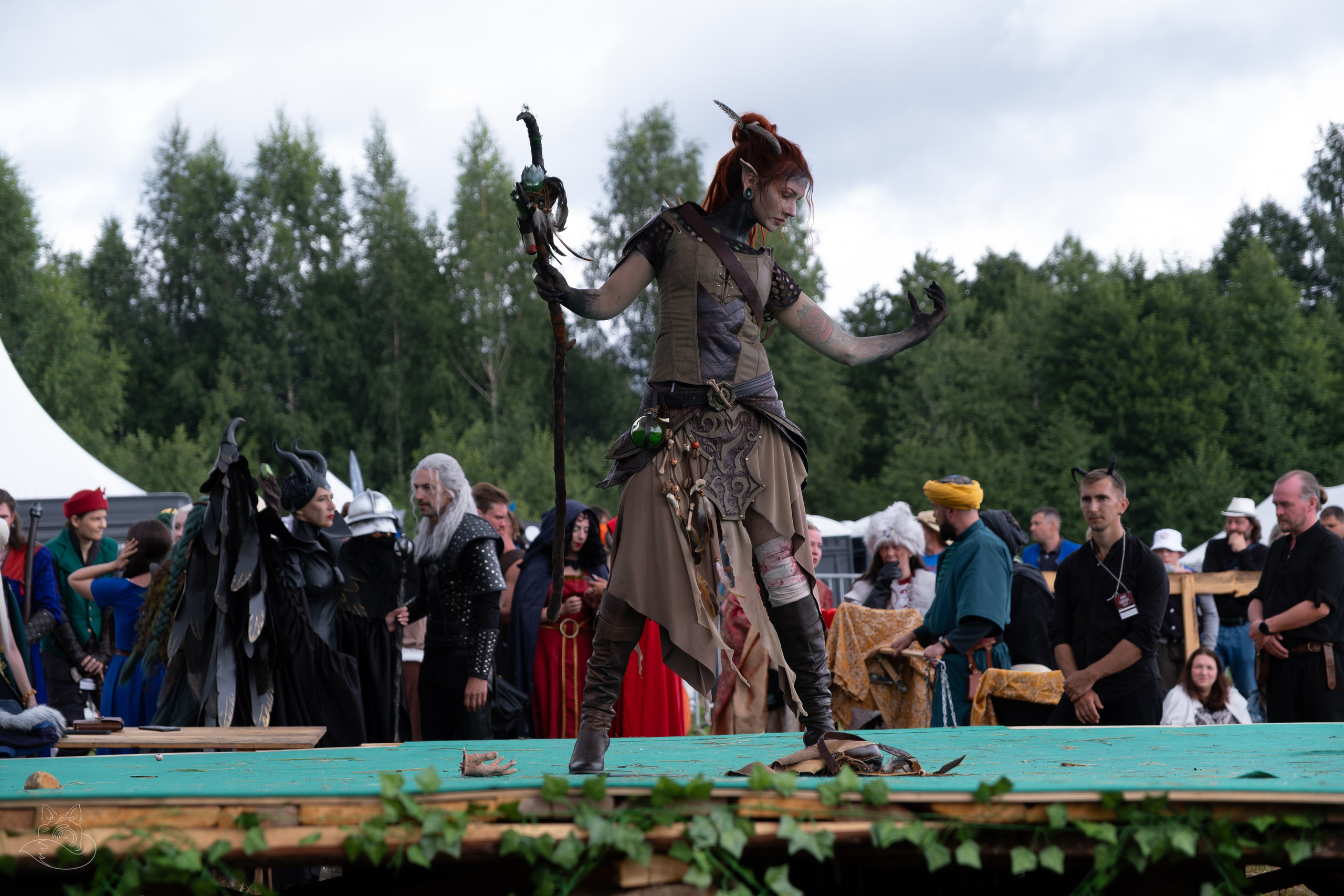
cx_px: 672
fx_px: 2987
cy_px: 448
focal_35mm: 80
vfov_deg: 17.1
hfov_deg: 25.4
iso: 500
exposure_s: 1/1250
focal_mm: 53.3
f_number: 3.6
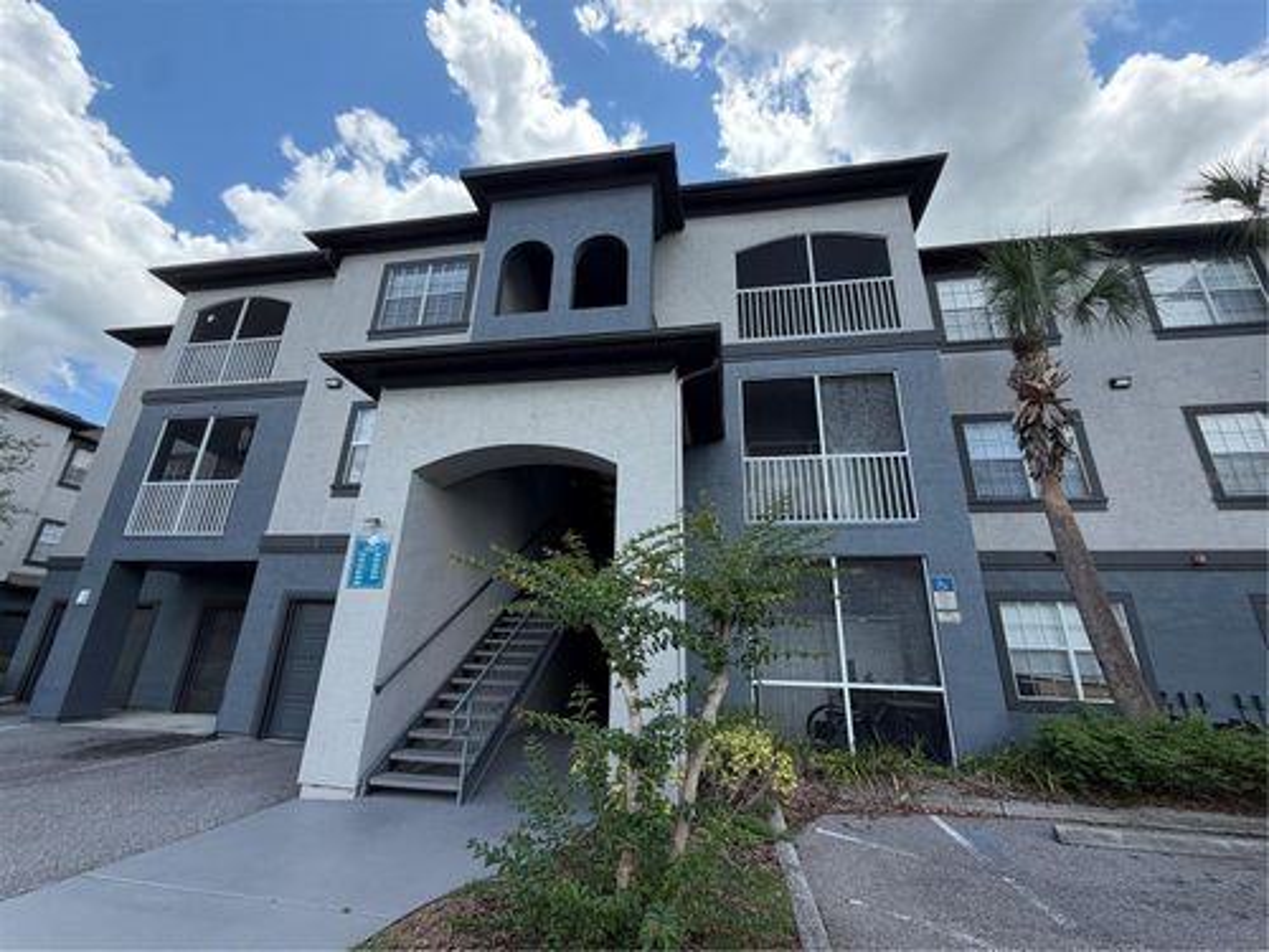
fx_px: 513
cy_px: 476
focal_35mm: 14
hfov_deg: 102.1
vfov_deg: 85.7
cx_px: 634
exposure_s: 1/686
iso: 40
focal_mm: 2.22
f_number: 2.2
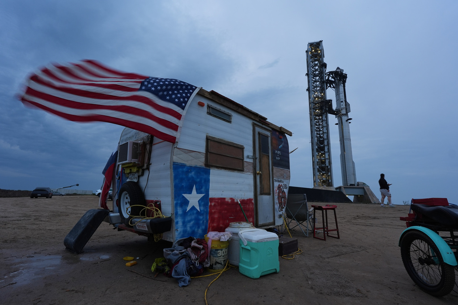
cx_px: 229
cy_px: 152
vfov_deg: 73.7
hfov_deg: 96.8
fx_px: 203
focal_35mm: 16
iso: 400
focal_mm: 16
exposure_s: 1/30
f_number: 5
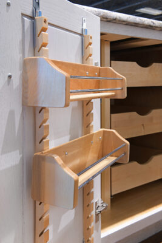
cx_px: 81
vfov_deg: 48.4
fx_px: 270
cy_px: 122
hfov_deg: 33.4
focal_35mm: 40
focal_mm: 40
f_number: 16
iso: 160
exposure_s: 2.5
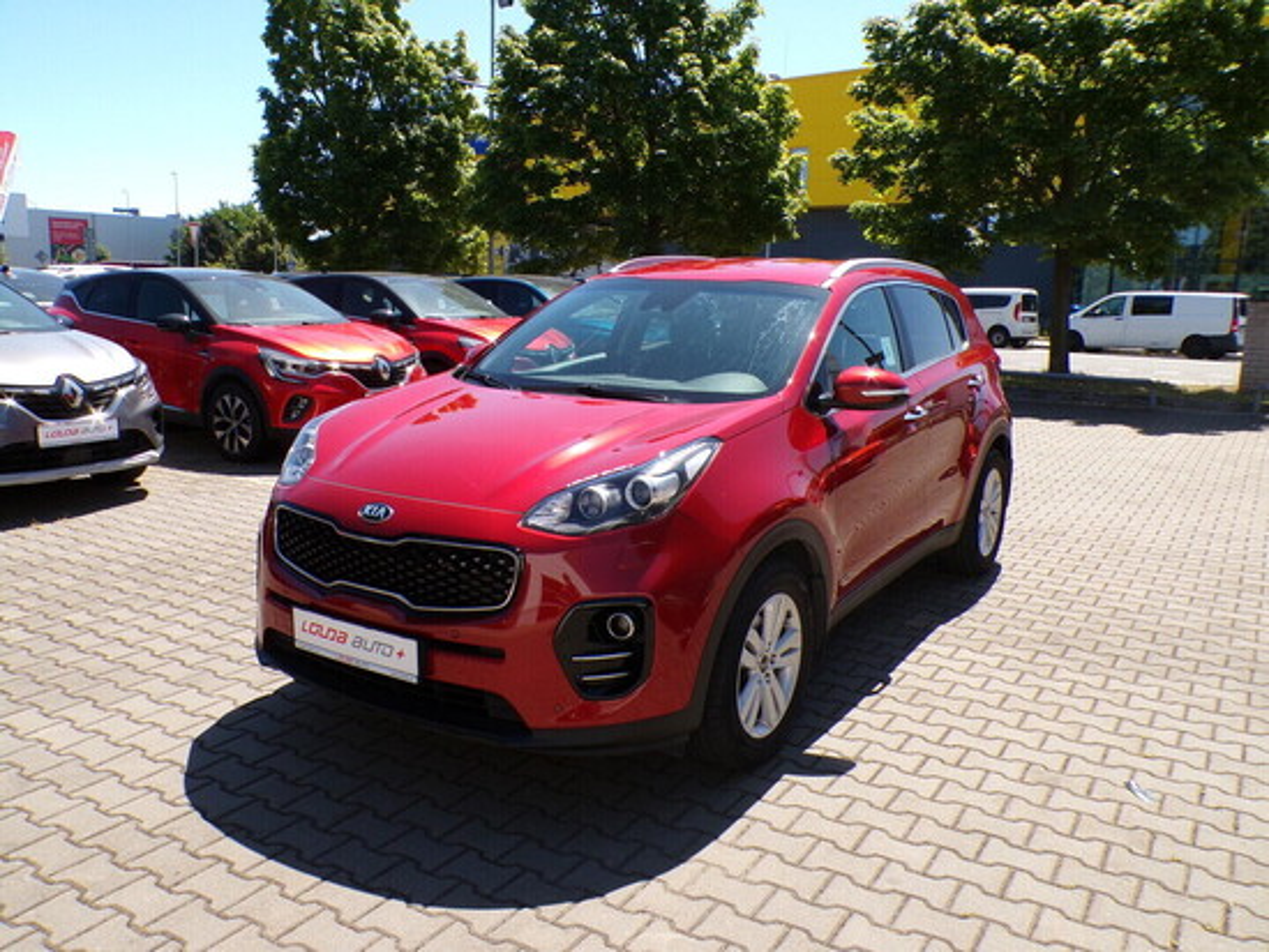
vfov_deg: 49.8
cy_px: 476
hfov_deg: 63.4
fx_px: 1027
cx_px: 634
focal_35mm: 28
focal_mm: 5
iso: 100
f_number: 4.6
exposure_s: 1/320
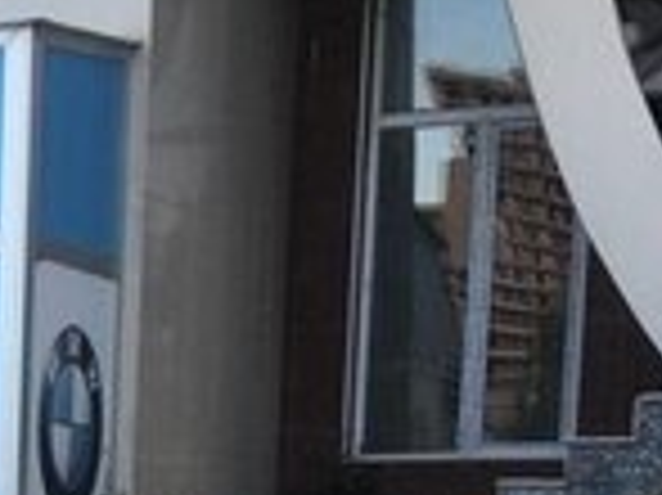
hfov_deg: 14.3
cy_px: 884
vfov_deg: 10.7
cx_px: -297
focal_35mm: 130
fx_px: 2484
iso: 25
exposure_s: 1/100
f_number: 2.2
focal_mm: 4.15
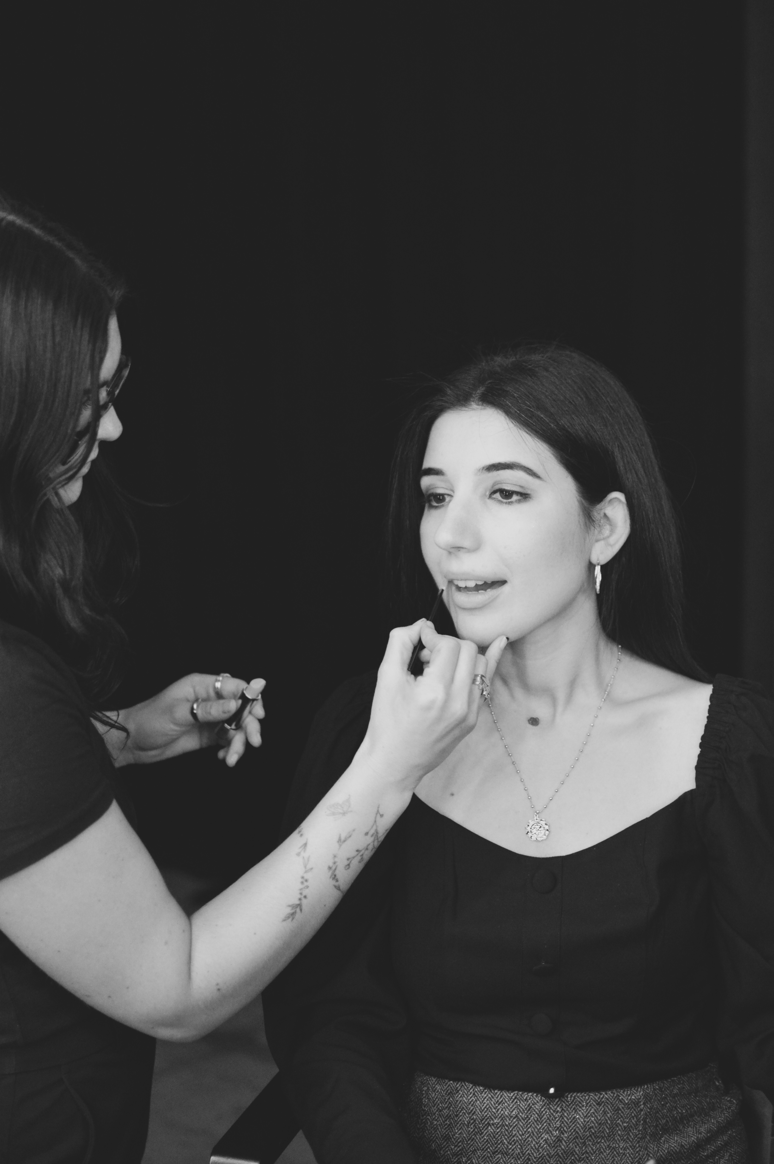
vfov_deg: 37.9
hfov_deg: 25.7
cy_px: 582
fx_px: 1696
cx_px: 387
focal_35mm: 52
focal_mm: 35
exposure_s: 1/60
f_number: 1.8
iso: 2800
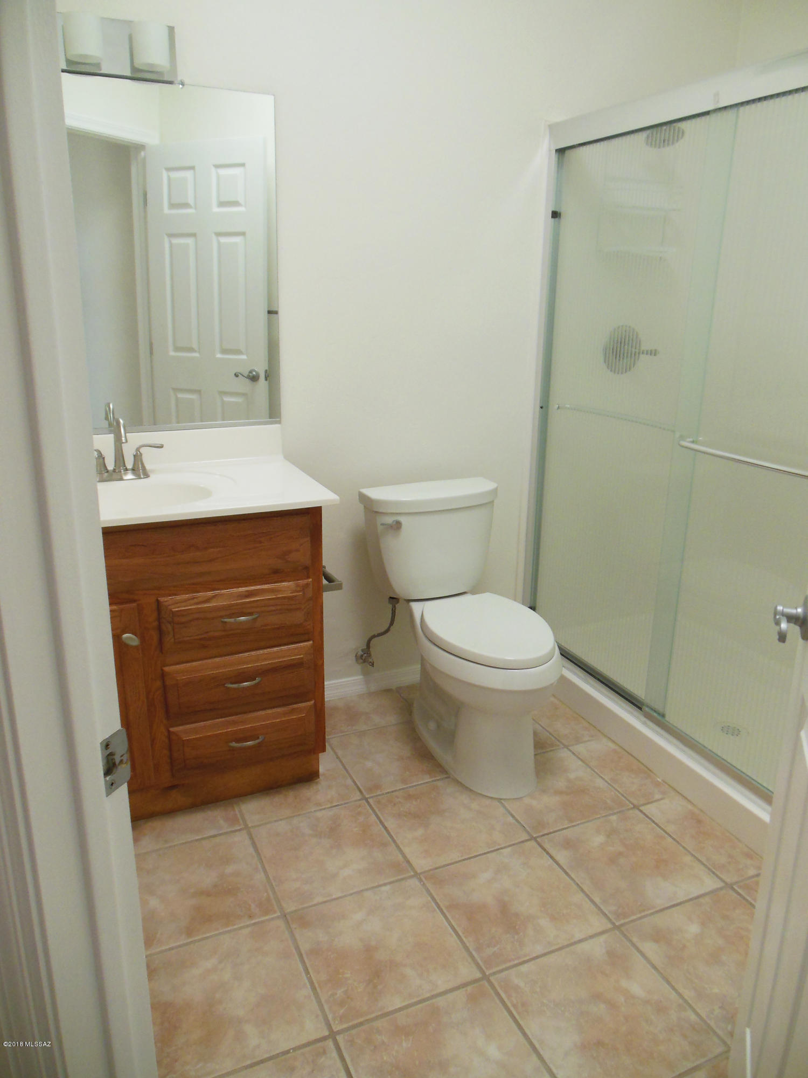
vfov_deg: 69.4
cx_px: 404
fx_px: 778
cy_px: 539
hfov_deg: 54.9
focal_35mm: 25
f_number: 3.2
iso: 320
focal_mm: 4.5
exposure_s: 1/30
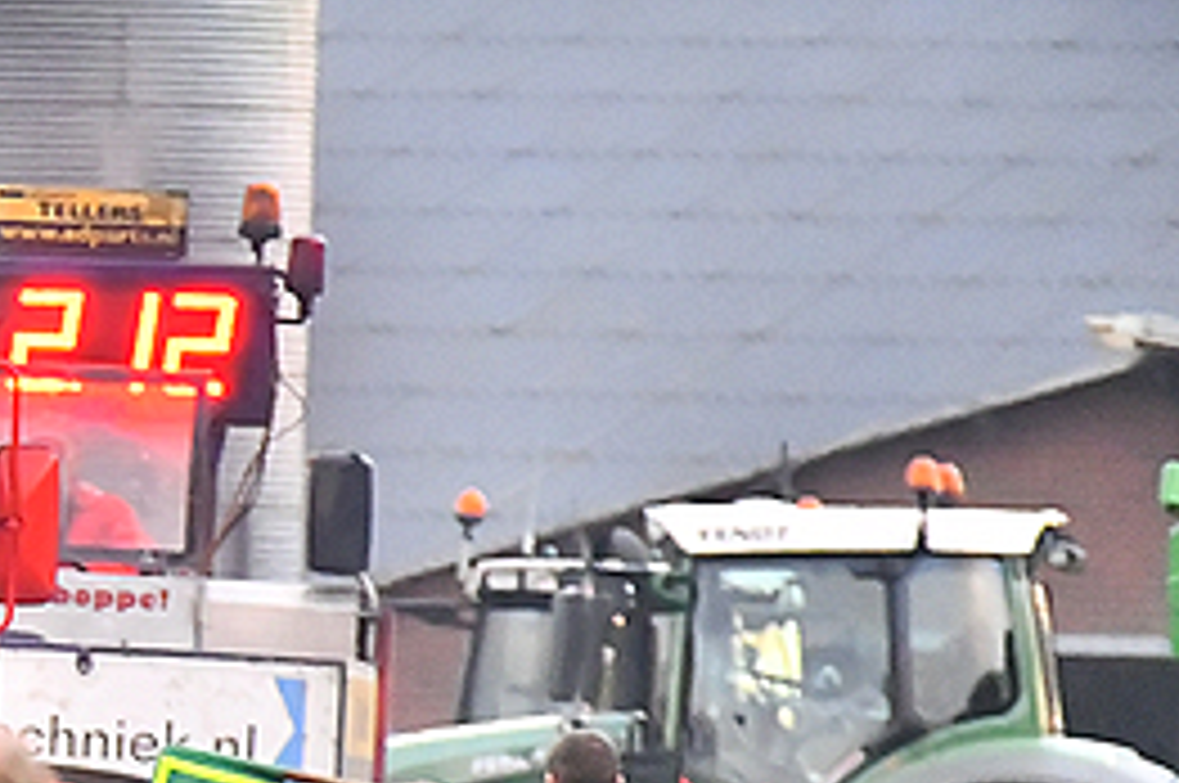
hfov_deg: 1.9
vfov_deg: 1.2
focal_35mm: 1100
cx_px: -450
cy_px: 587
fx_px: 35980
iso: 5000
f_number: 5.6
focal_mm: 240
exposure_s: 1/400
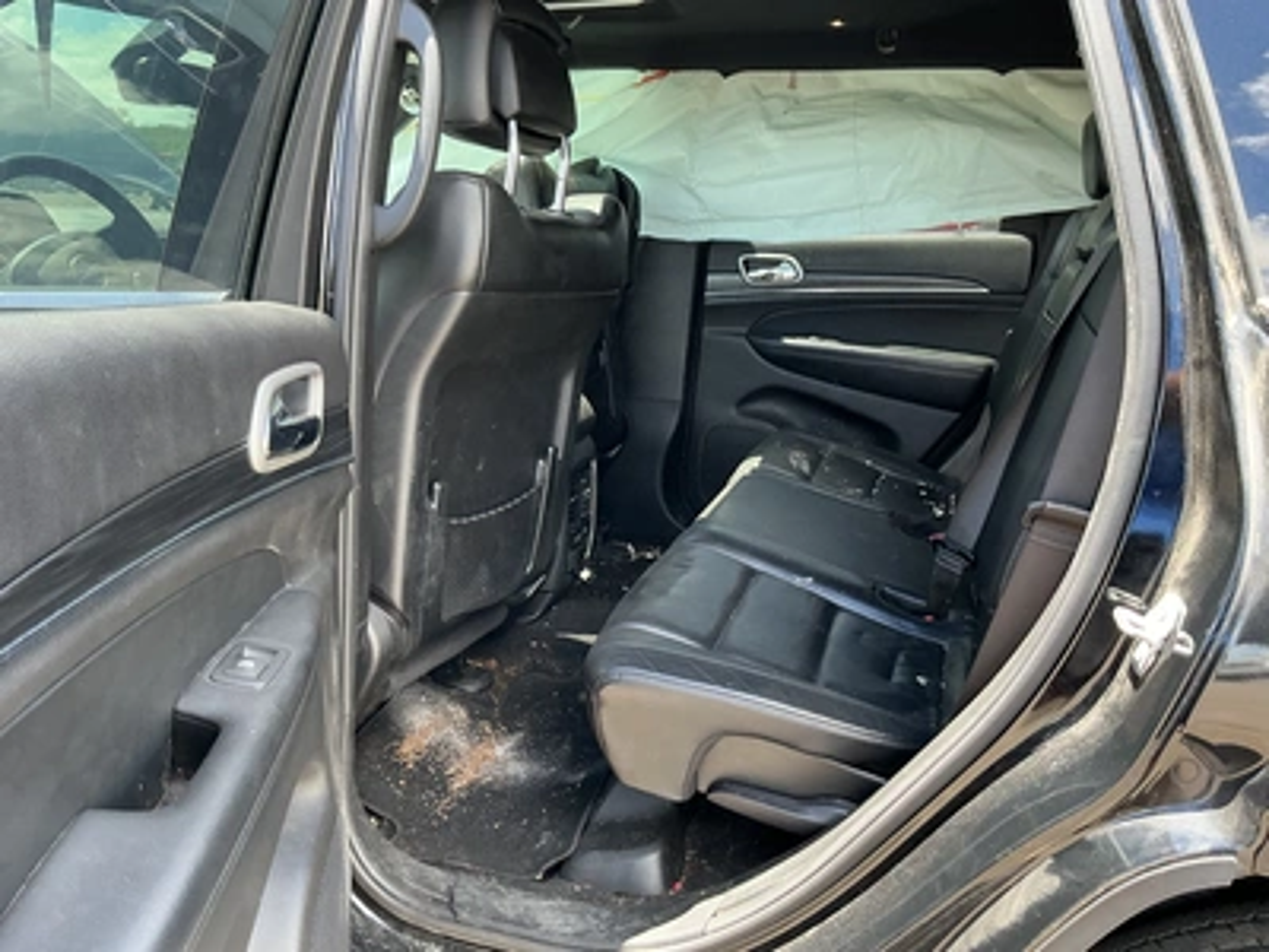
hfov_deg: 63.4
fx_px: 1026
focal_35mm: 28
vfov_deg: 49.7
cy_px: 476
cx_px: 634
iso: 50
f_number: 1.8
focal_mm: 3
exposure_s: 1/122
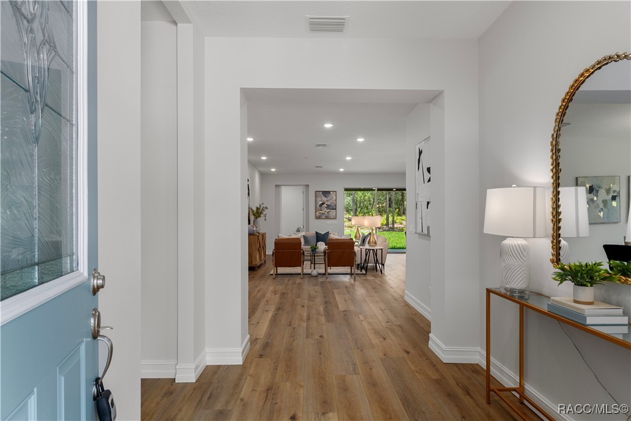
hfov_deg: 81.2
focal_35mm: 21
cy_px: 210
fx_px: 368
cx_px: 316
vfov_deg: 59.5
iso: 320
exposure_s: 1/30
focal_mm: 14
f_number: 8
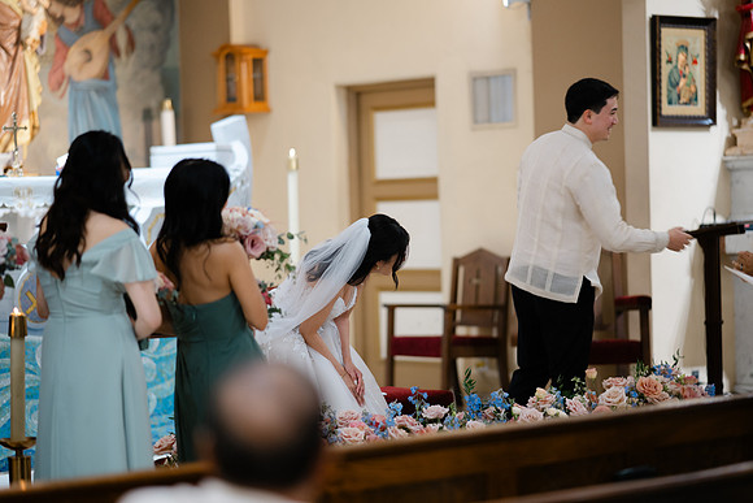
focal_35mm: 108
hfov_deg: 18.9
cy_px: 252
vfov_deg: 12.7
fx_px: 2263
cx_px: 376
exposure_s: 1/100
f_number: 1.4
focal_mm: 105
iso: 400
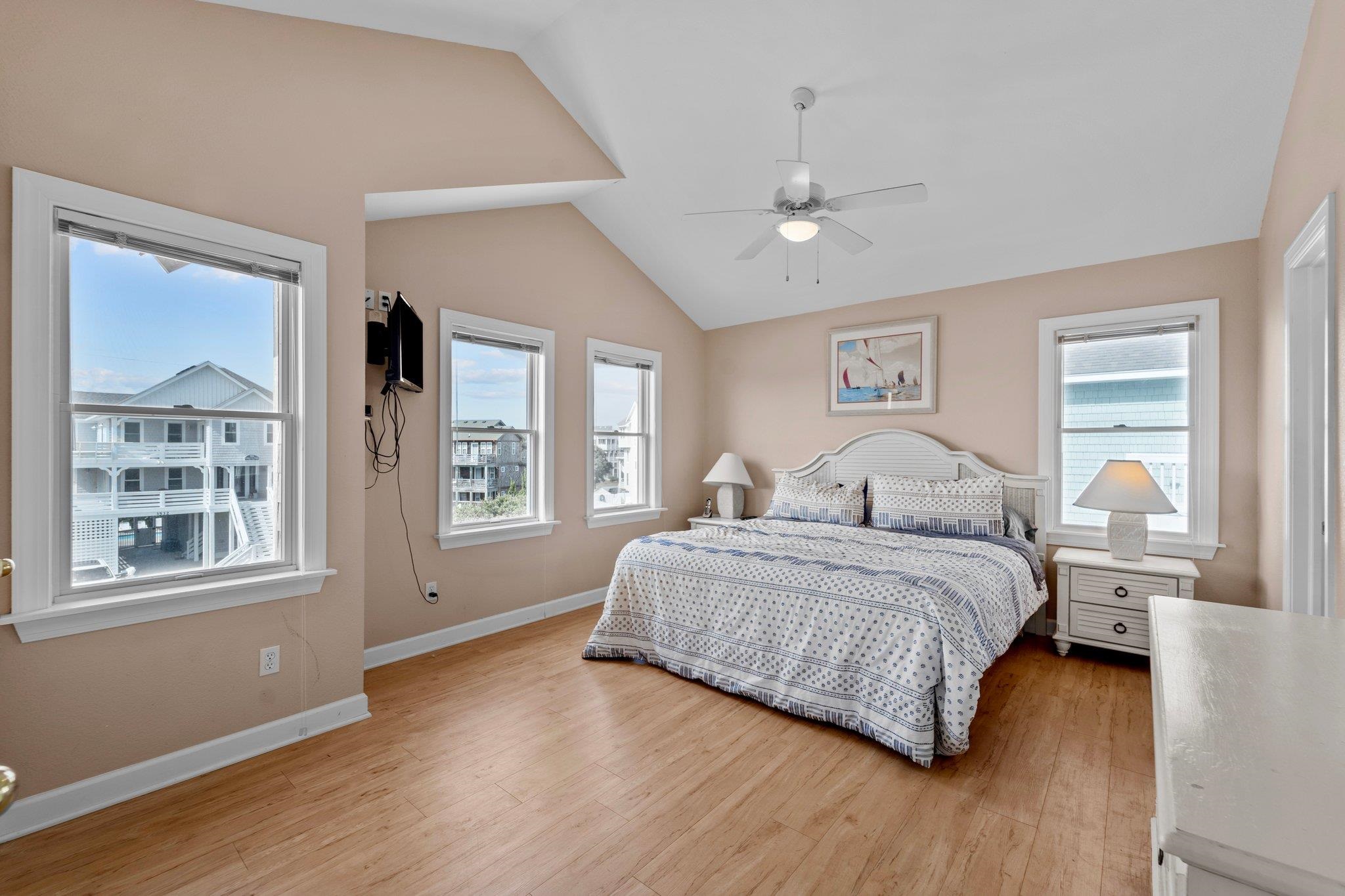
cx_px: 672
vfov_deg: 81.2
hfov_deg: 104.3
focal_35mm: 14
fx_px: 523
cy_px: 448
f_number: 8
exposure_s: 1/13
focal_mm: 14
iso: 100
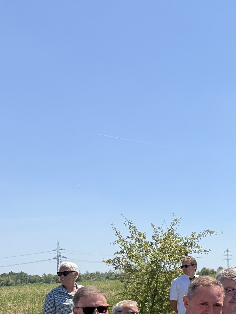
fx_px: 609
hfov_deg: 18.8
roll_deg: +2.0
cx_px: 374
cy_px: 324
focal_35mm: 67
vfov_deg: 27.1
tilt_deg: -0.5
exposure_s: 1/3279
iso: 80
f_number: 1.78
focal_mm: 6.76
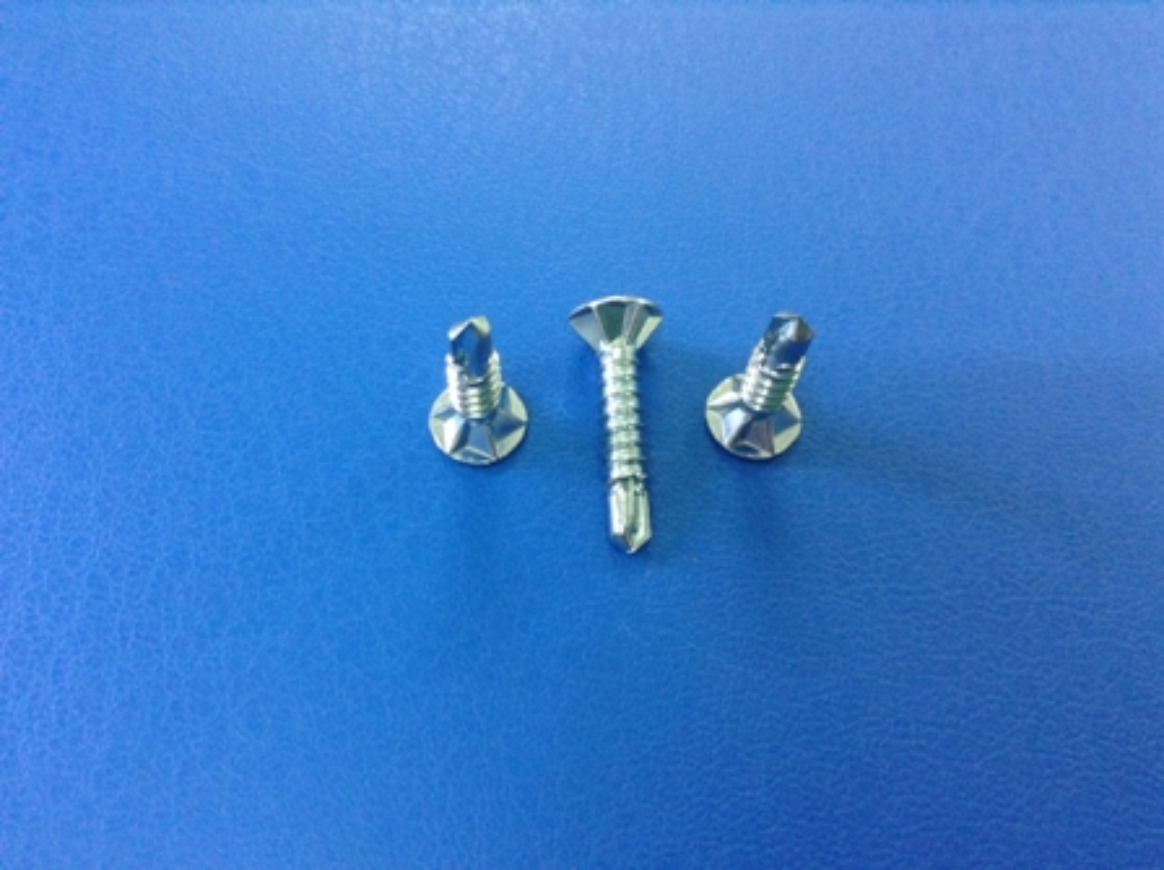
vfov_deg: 42.9
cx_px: 582
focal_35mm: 33
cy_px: 435
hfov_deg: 55.4
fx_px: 1108
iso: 160
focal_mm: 3.3
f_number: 2.4
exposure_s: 1/25
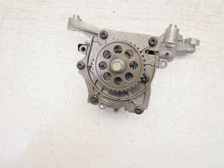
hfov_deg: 60.0
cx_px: 112
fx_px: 194
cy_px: 84
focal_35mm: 30
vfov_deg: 46.8
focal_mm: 15
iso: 200
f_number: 3.8
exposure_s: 1/80
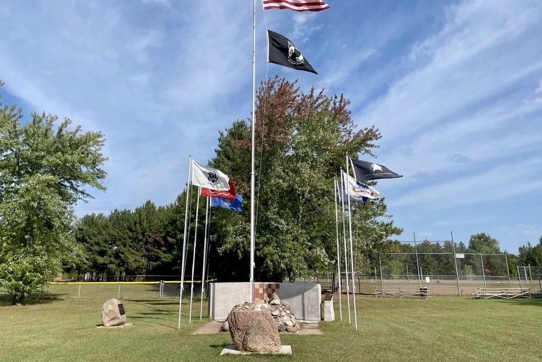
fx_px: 422
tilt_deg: +16.6
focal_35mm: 28
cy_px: 153
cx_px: 266
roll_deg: +0.0
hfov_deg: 65.5
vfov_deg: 46.3
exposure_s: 1/4651
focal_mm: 4.2
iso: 32
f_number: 1.6
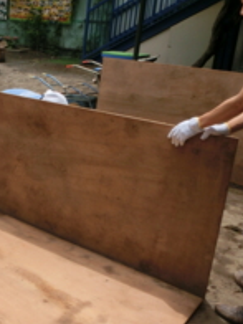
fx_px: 459
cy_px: 150
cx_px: -30
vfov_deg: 38.9
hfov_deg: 27.0
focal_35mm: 49
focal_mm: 4.24
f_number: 7.9
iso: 80
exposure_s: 1/160
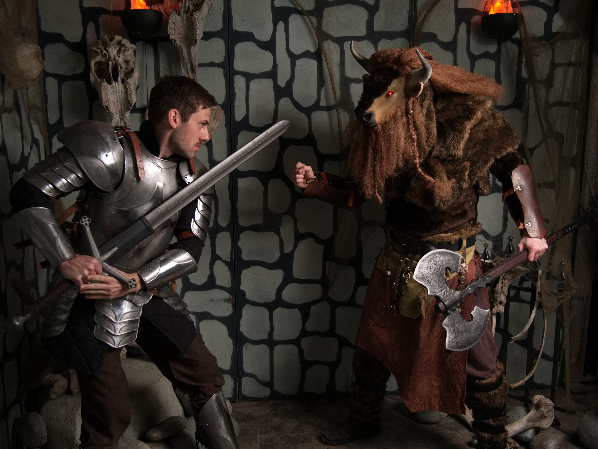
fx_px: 588
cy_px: 224
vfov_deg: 41.8
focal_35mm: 34
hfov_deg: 53.9
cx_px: 299
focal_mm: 17
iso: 200
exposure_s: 1/50
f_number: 3.9
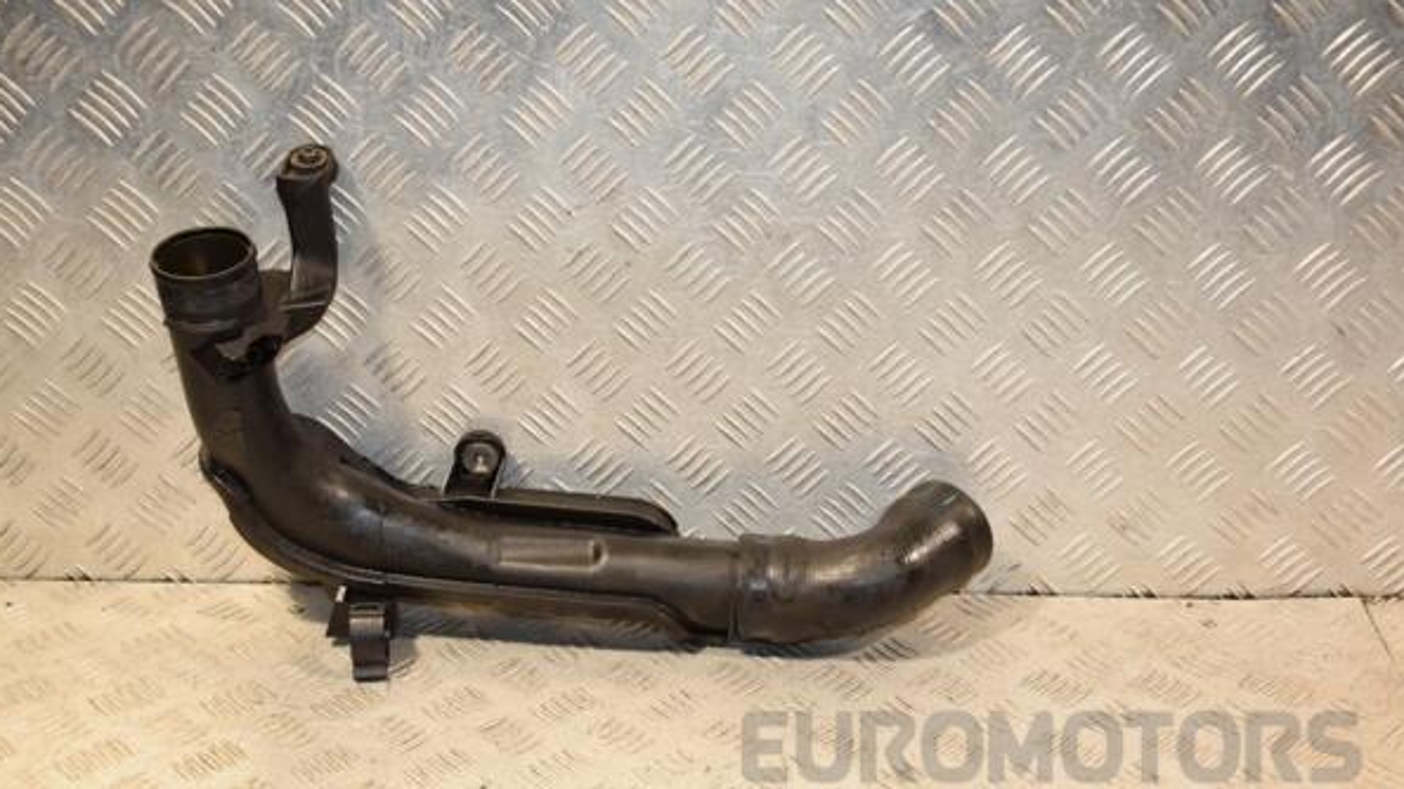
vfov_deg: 22.2
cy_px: 432
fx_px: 2010
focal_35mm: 54
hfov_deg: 38.5
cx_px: 697
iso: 800
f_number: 5.6
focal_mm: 34
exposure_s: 1/200
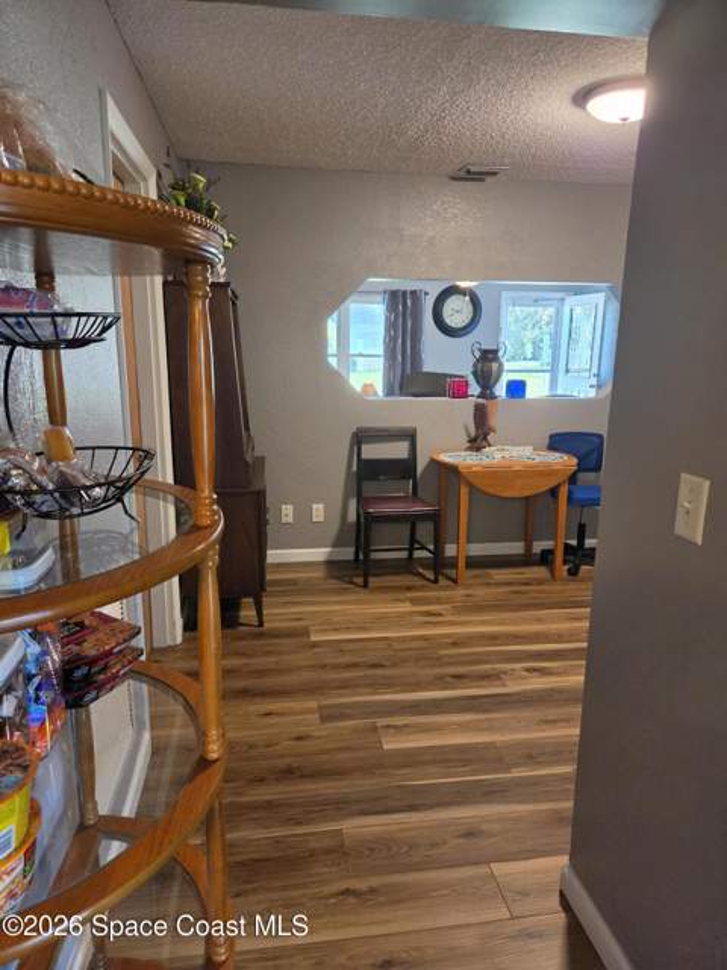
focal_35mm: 23
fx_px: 644
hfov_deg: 58.9
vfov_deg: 73.9
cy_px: 485
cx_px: 364
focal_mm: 5.4
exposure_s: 1/120
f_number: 1.8
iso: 500
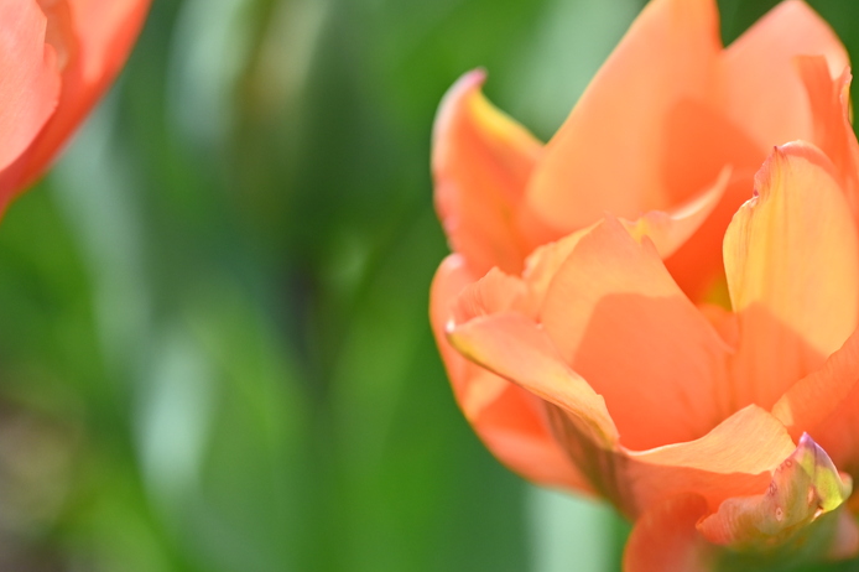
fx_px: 2576
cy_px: 259
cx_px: 623
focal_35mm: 108
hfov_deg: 18.8
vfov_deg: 12.7
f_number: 3.5
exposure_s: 1/8000
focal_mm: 50
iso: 640
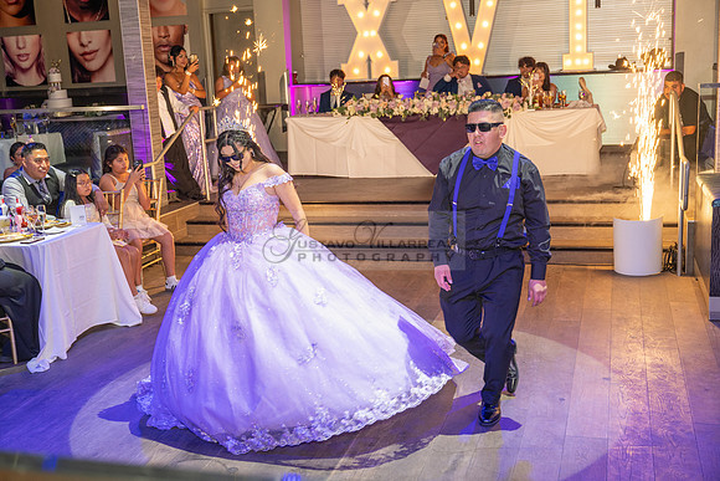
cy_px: 240
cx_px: 360
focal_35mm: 43
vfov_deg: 31.2
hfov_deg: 45.4
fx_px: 860
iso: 1000
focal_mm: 43
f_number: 3.5
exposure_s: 1/125
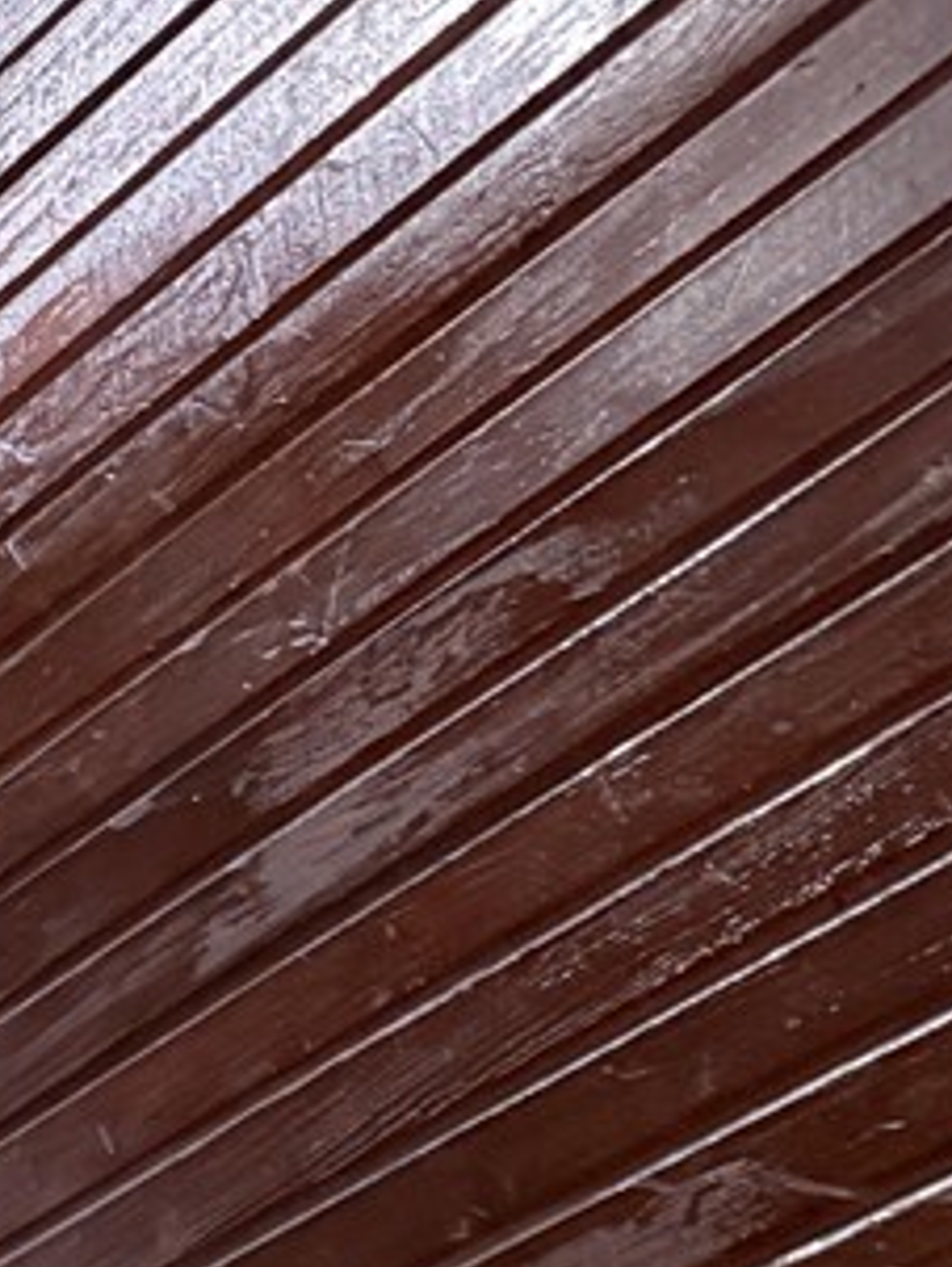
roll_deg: +0.7
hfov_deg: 11.1
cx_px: -931
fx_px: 4467
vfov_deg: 14.4
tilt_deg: +11.9
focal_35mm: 122
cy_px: 2194
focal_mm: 6.76
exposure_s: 1/40
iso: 1000
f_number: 1.78
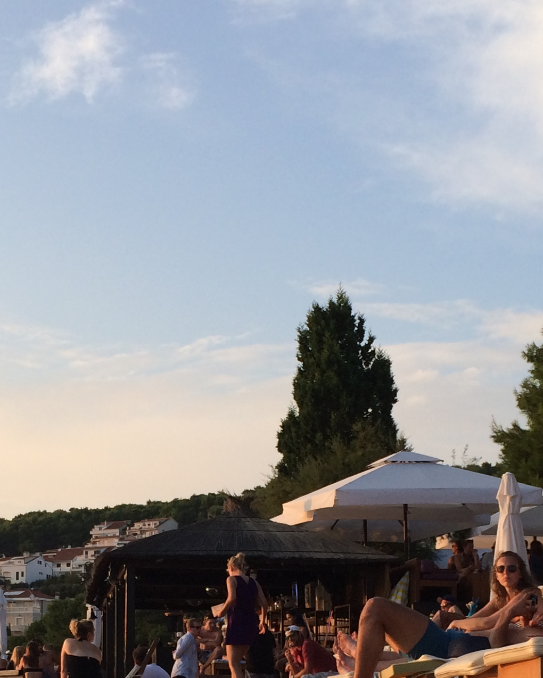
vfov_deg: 24.6
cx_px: 150
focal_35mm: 75
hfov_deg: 20.3
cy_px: 620
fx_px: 1506
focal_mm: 4.12
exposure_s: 1/805
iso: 32
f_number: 2.2
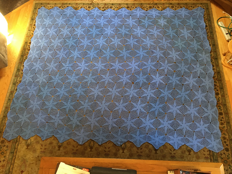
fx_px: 194
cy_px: 87
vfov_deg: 48.2
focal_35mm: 29
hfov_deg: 61.7
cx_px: 116
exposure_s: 1/17
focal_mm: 4.15
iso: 200
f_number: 2.2
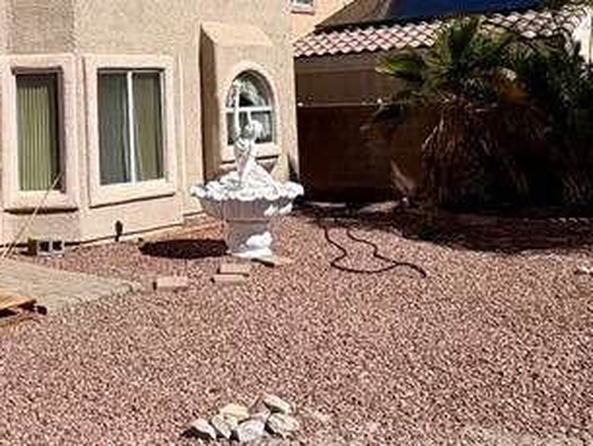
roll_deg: +2.0
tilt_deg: +3.8
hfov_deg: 38.2
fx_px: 805
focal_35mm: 47
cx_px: 80
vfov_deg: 29.6
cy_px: 47
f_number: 2.2
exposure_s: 1/4367
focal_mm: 2.22
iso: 50
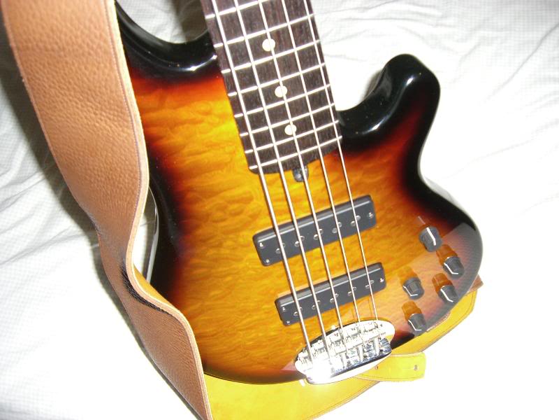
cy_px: 210
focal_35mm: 38
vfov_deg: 37.7
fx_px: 614
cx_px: 280
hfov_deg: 49.0
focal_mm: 6.2
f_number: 2.7
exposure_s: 1/60
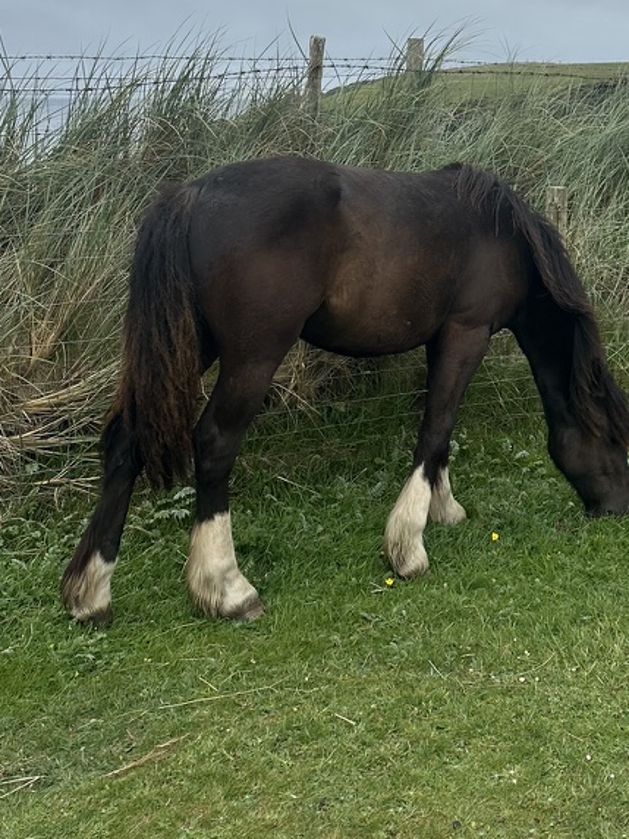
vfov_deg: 41.1
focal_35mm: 43
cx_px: 456
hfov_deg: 33.1
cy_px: 116
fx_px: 1042
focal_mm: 6.86
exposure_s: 1/1721
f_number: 1.78
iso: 80
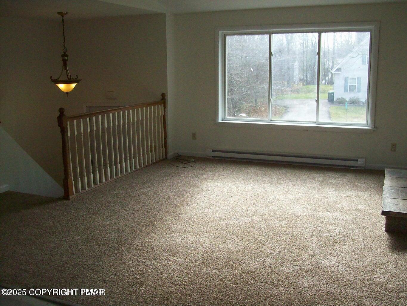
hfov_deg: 51.4
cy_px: 153
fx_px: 423
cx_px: 204
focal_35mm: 36
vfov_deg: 39.7
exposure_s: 1/243
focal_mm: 6
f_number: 2.7
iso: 200
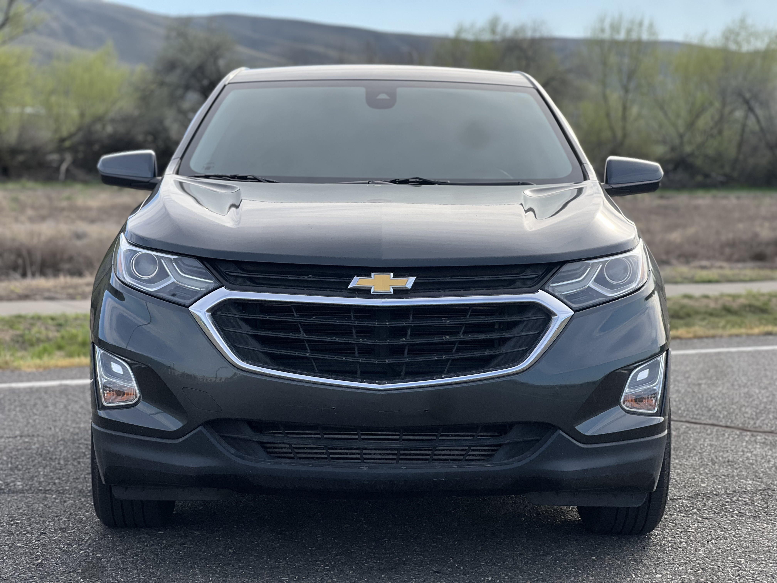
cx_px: 388
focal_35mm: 77
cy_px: 292
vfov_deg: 19.1
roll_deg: -0.3
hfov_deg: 25.3
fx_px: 1728
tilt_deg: -3.2
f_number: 2.8
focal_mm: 9
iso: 32
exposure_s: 1/431
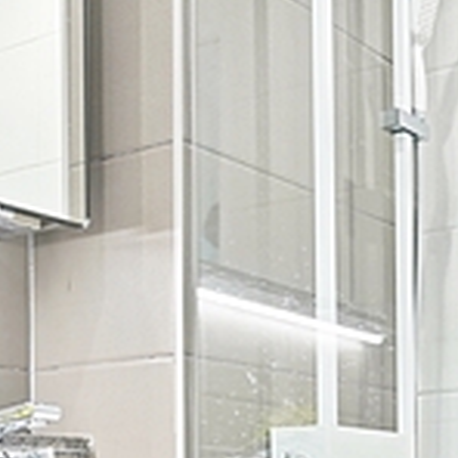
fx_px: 1168
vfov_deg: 20.8
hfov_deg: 22.1
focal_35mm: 78
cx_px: 145
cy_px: 537
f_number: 3.5
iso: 250
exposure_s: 1/40
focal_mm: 17
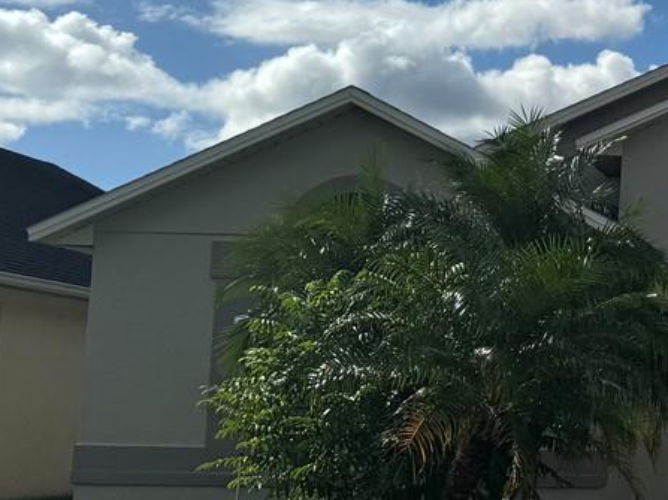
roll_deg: -1.3
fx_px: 1659
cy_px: 225
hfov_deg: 19.8
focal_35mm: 86
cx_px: 1001
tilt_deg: +6.8
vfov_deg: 17.2
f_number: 1.78
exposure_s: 1/9009
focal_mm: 6.76
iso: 80
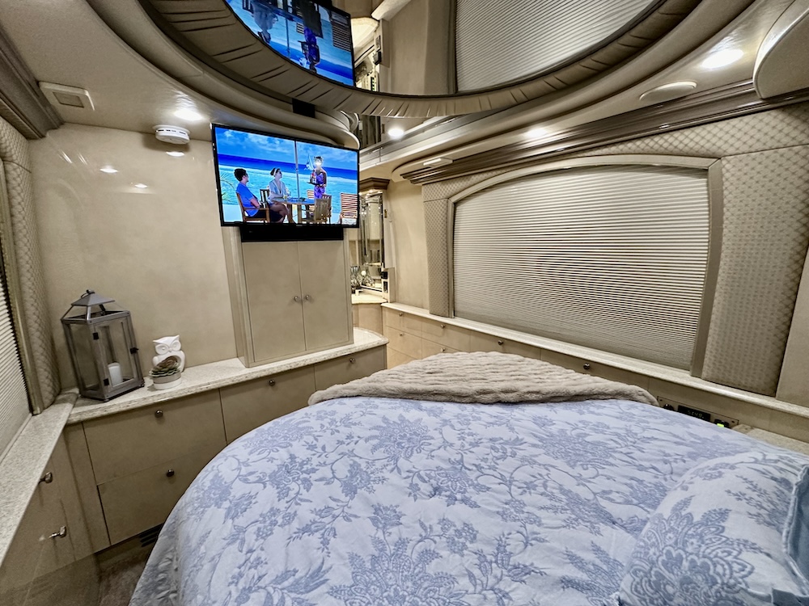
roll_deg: +0.2
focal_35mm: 14
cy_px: 303
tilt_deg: -12.2
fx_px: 327
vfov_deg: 85.7
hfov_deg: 102.1
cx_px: 404
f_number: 2.2
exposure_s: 1/60
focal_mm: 2.22
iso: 320
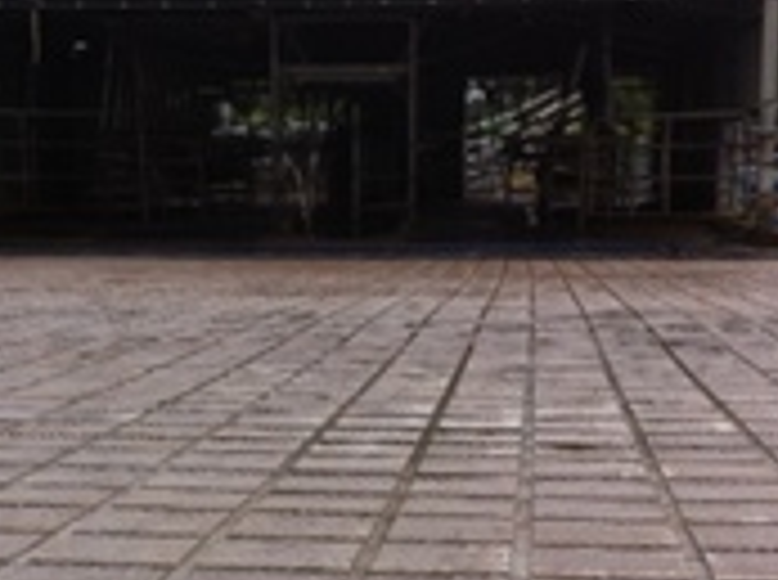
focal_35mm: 81
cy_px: 447
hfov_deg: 24.1
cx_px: 301
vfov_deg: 18.0
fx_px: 1817
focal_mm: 3.85
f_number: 2.8
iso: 80
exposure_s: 1/1040
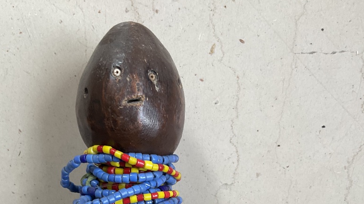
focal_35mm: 49
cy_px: 237
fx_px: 473
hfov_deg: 42.1
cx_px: 168
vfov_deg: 22.7
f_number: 1.8
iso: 50
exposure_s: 1/60
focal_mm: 3
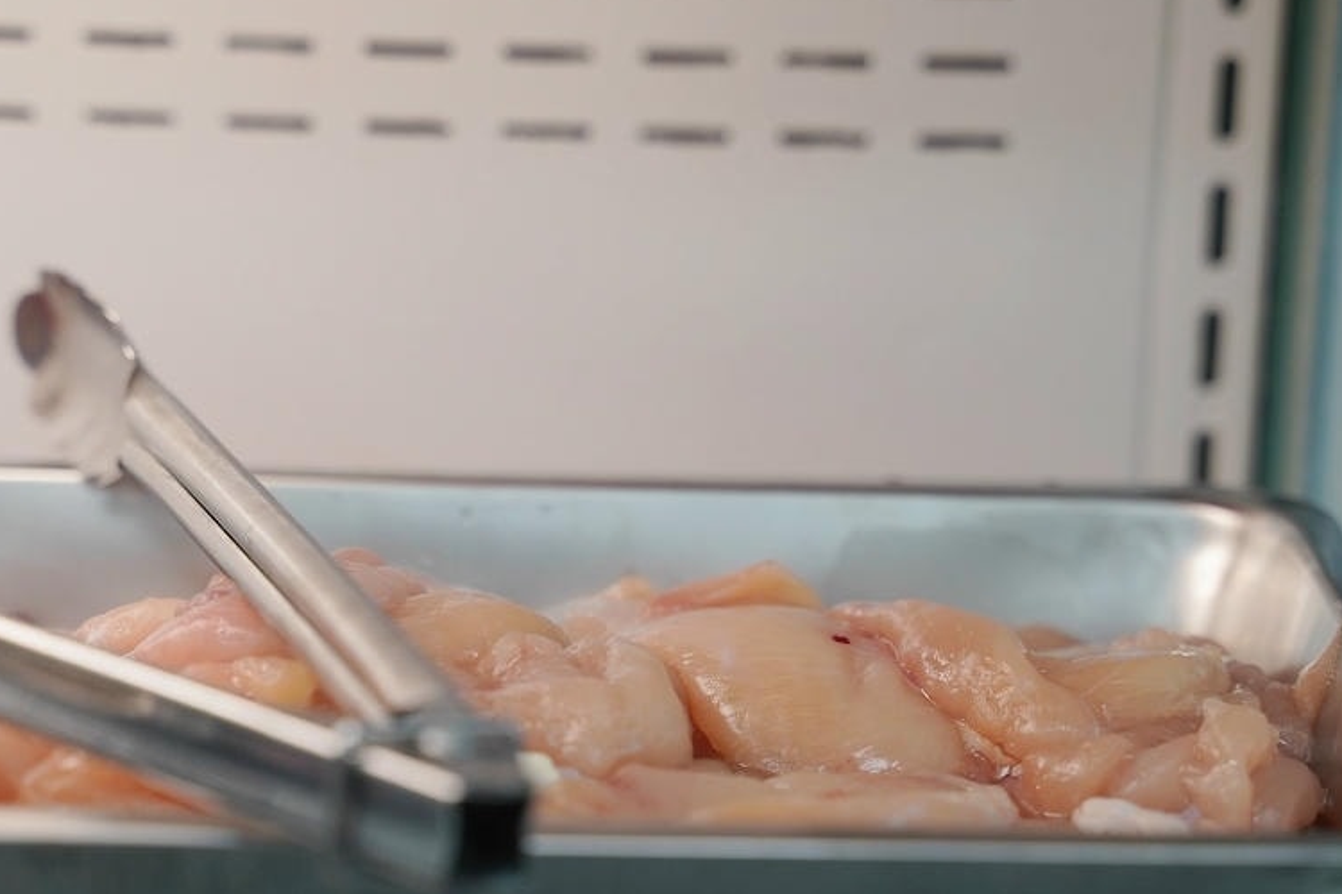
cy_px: 645
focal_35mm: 120
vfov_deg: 11.4
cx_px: 607
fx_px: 4473
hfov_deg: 17.1
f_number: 4
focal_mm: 75
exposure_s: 1/160
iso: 800
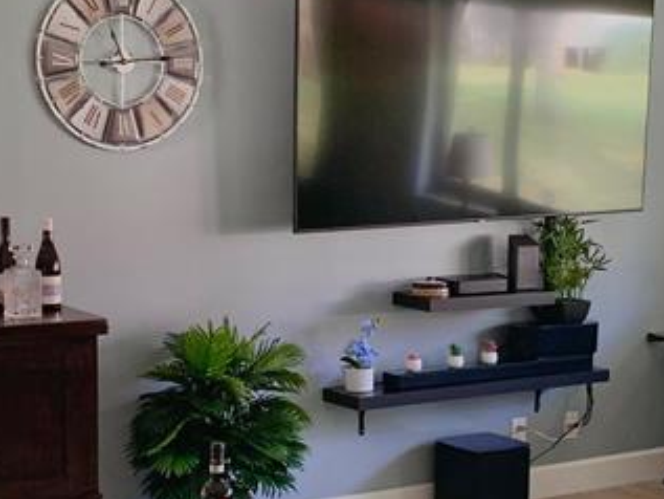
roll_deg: -1.2
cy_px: 310
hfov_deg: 23.2
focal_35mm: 84
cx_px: 455
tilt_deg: -8.0
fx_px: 1612
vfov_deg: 17.6
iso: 125
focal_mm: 4.25
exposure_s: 1/60
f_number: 1.8
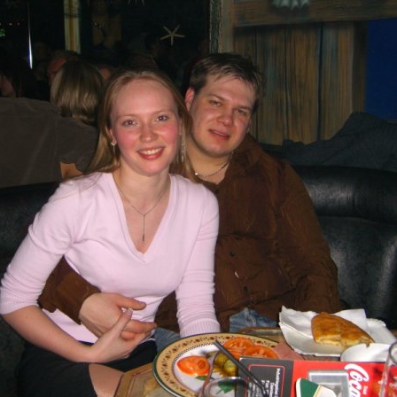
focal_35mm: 45
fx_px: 584
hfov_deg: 37.5
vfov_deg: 37.6
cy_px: 198
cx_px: 179
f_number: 2.8
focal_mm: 7.9
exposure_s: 1/60
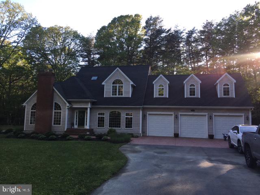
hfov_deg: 61.7
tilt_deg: +7.4
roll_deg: -2.2
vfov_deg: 48.2
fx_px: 218
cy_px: 98
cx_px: 130
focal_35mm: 29
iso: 25
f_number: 2.2
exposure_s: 1/211
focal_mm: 4.15
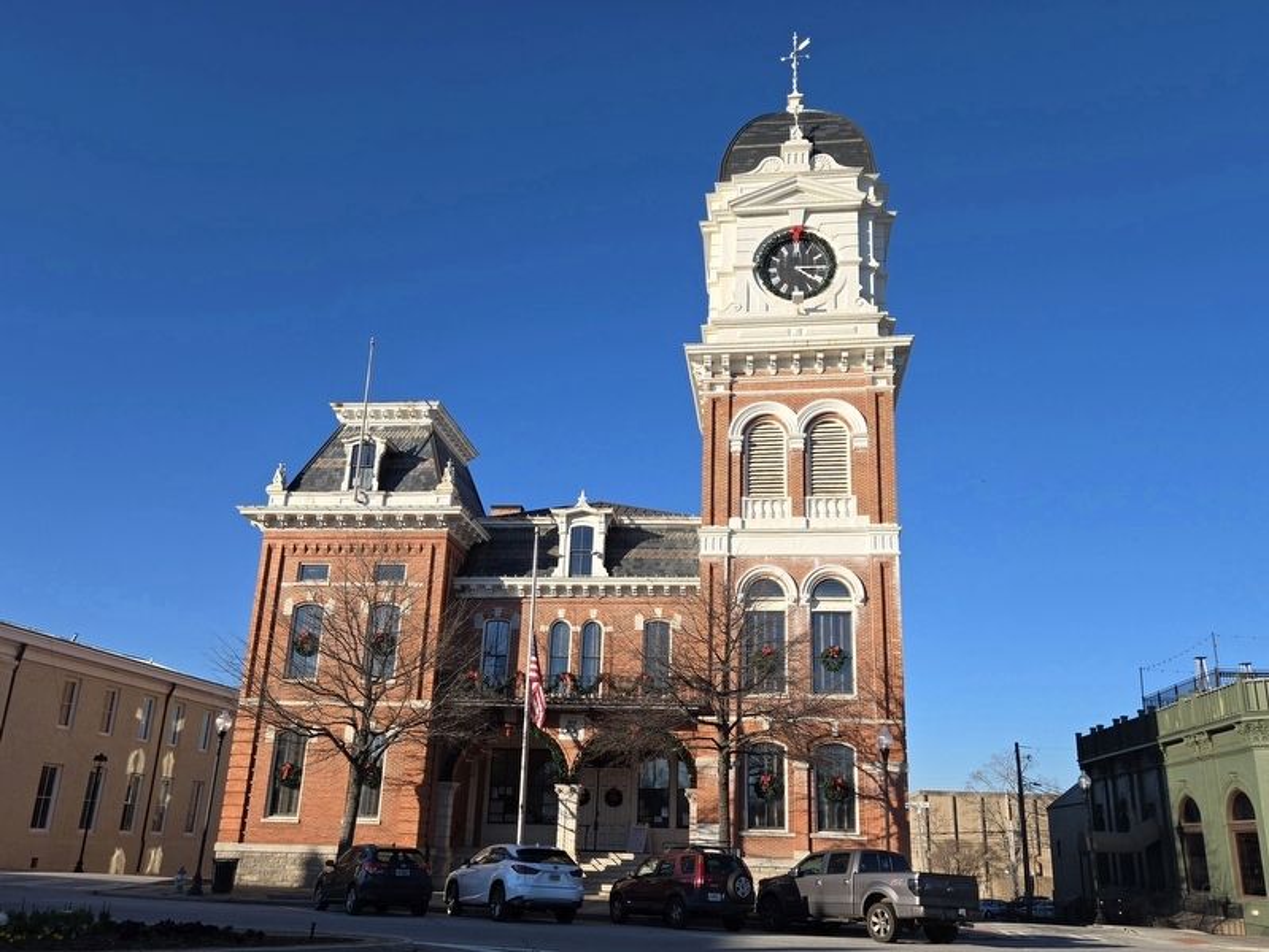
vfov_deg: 58.9
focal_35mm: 23
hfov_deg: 73.9
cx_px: 634
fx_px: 844
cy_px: 476
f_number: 1.8
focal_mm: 5.4
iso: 25
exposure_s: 1/2000
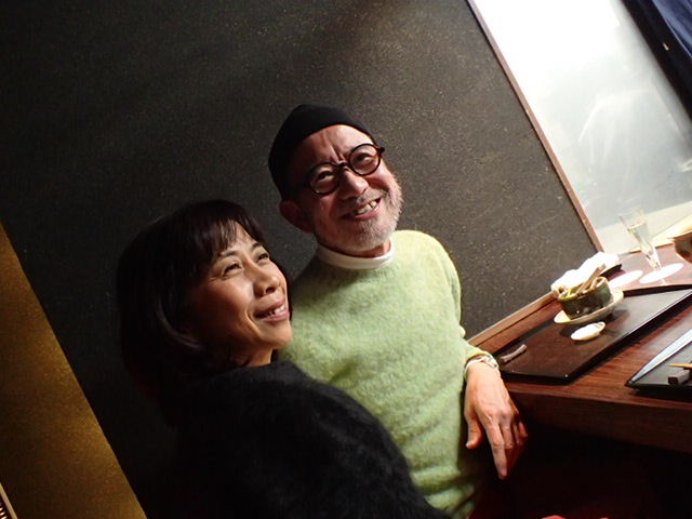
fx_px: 600
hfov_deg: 60.0
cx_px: 346
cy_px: 260
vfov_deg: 46.8
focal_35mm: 30
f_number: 2.3
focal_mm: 5.5
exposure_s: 1/30
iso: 1000
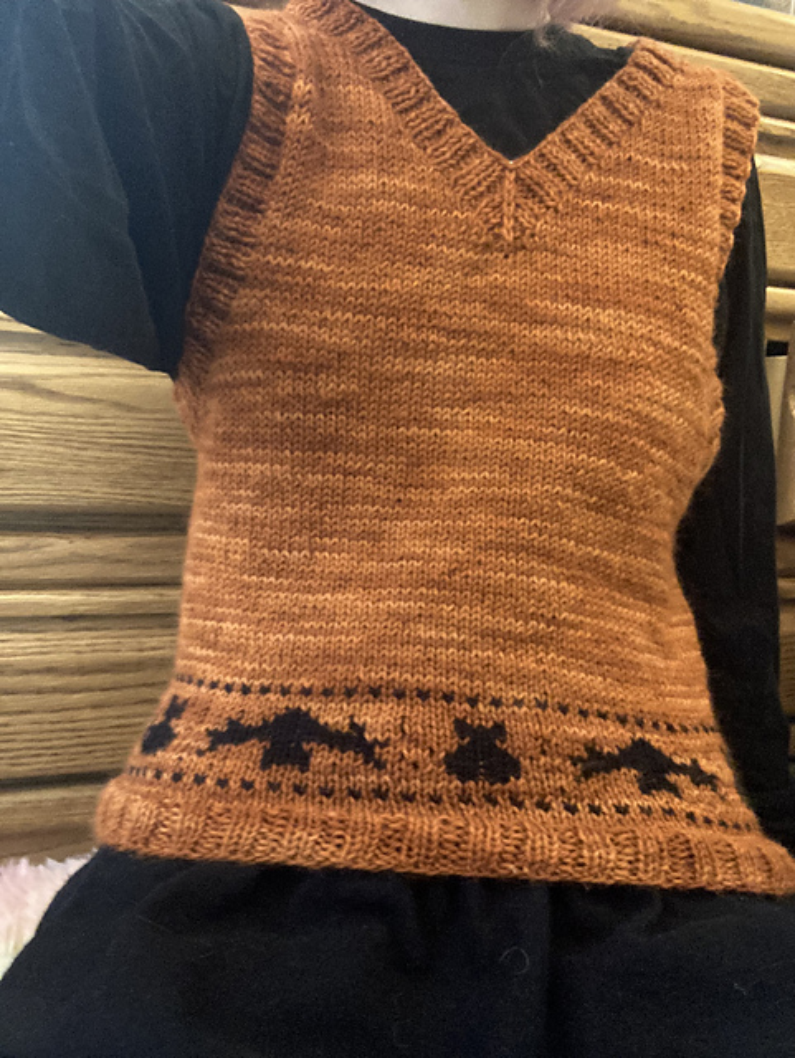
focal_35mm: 32
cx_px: 398
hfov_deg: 44.2
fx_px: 979
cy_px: 529
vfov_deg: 56.8
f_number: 2.2
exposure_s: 1/15
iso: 640
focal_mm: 2.87
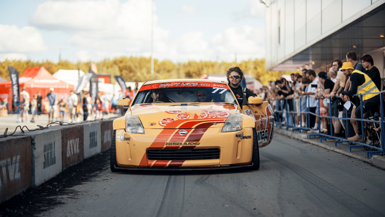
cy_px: 108
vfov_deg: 13.6
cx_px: 192
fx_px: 909
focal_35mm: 89
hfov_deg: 23.9
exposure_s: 1/250
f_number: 1.8
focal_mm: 85
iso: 100
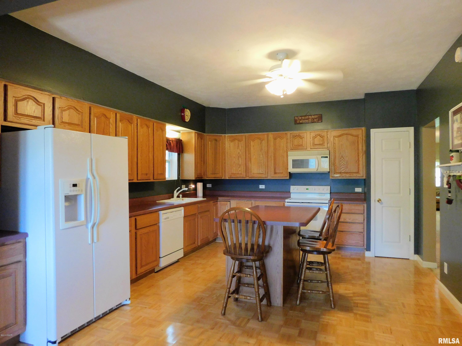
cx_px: 231
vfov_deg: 58.9
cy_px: 173
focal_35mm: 23
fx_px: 307
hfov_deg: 73.9
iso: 400
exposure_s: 1/30
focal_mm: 4
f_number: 3
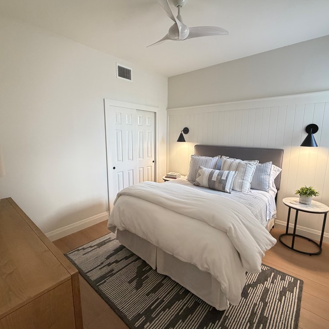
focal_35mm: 17
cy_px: 164
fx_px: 183
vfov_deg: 84.0
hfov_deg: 84.0
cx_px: 167
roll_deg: +0.6
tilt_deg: -9.6
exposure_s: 1/60
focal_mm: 2.22
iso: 400
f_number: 2.2
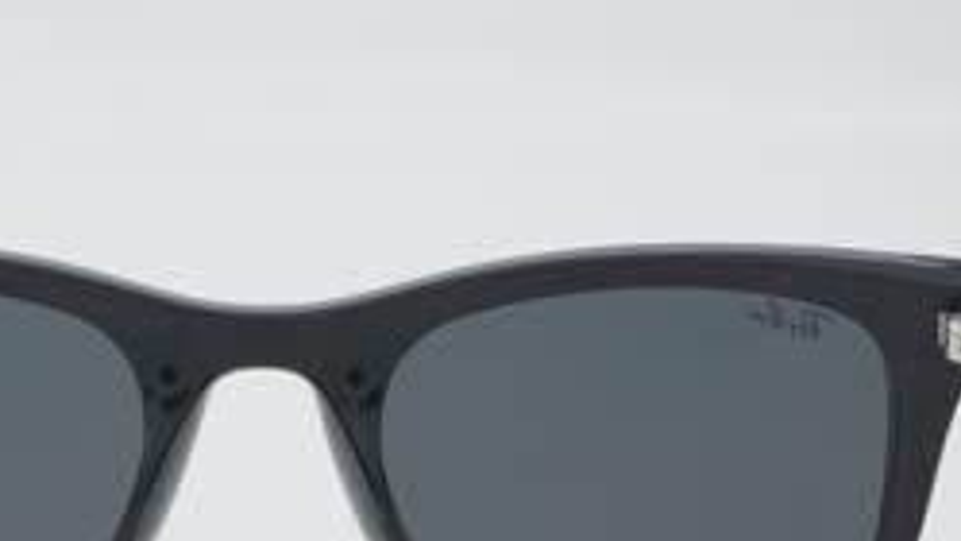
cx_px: 266
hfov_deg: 17.0
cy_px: 471
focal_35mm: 126
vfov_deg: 9.6
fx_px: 3210
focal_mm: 50
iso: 100
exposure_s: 1/3
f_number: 32
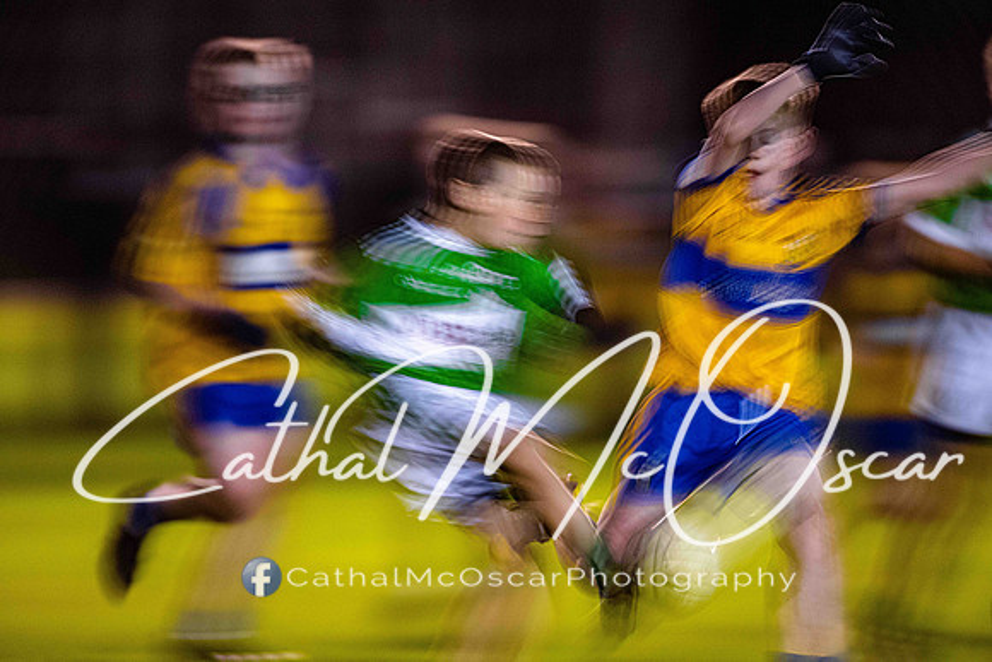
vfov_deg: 3.4
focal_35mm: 400
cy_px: 331
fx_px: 11024
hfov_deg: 5.2
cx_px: 496
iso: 1600
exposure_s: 1/20
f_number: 2.8
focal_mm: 400
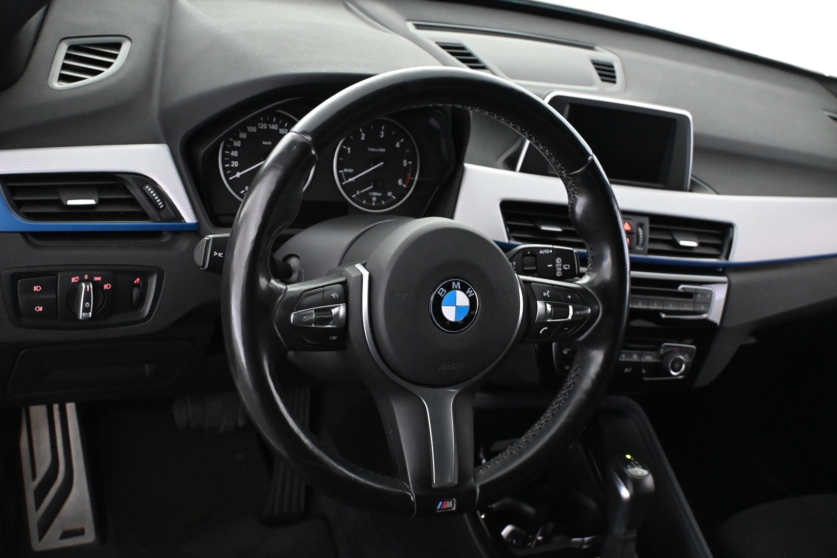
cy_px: 279
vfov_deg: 32.4
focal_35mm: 41
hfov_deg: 47.2
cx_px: 418
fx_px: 959
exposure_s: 1/60
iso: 6400
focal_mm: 27.5
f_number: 4.5
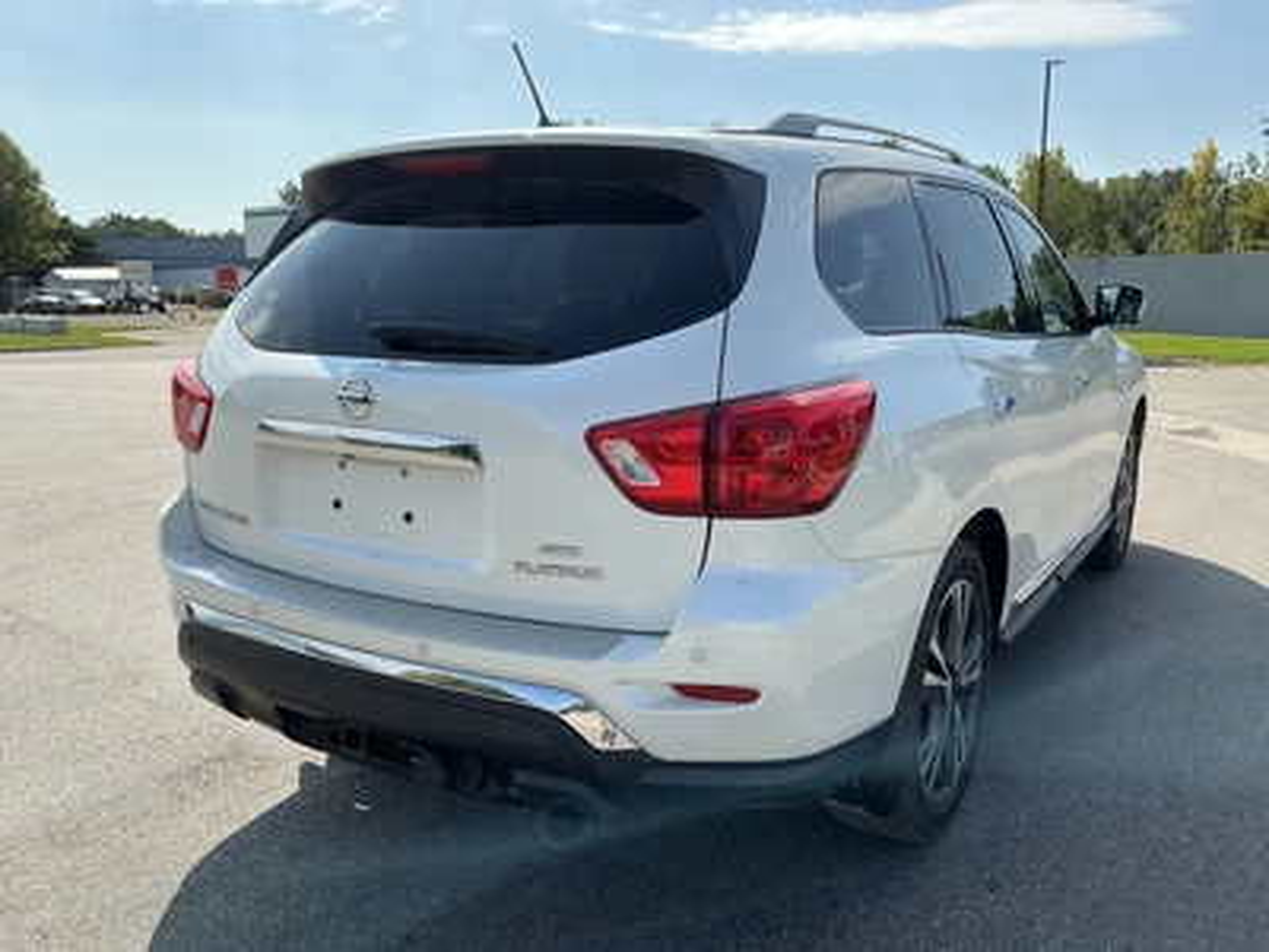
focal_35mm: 28
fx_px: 1026
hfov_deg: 63.4
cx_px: 634
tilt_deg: -9.1
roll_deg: +1.0
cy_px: 476
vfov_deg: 49.7
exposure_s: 1/1786
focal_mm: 3
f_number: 1.8
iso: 25
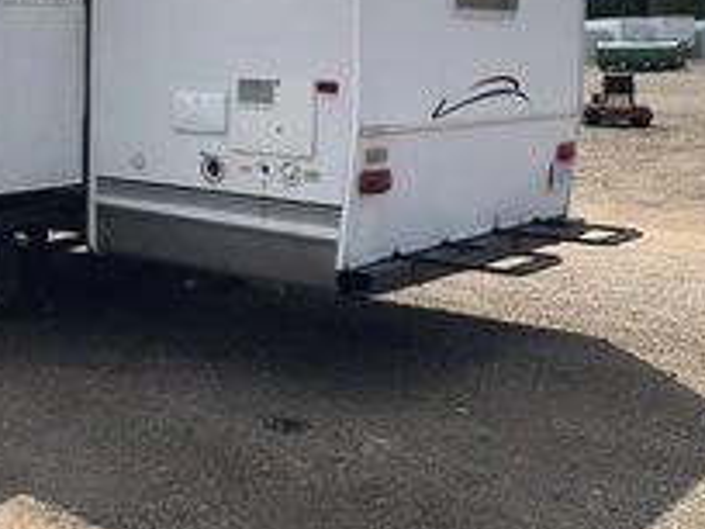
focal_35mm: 57
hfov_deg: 32.6
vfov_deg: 24.9
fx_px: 1161
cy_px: 52
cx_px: 114
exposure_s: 1/2427
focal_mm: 3
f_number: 1.8
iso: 25
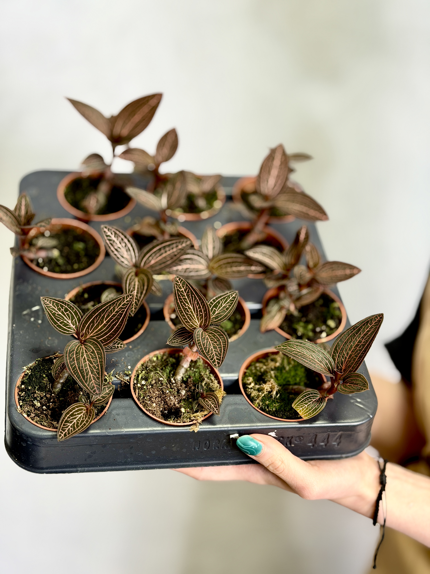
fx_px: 795
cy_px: 287
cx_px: 215
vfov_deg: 39.7
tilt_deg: -13.8
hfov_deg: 30.3
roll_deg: -1.4
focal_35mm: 48
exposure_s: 1/121
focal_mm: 6.76
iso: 64
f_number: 1.78
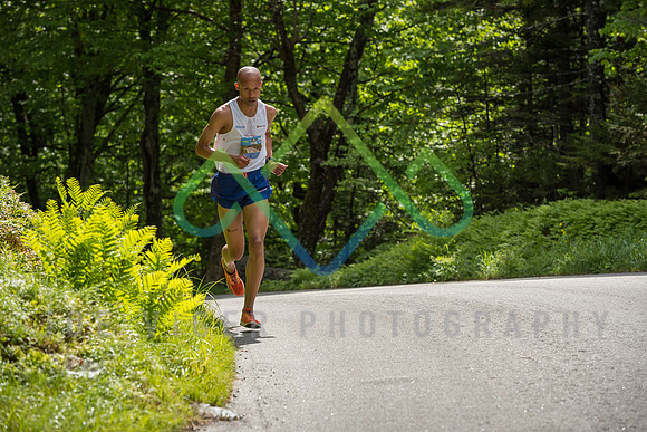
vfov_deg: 10.6
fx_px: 2337
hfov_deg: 15.8
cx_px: 324
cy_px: 216
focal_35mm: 130
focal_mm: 130
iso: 640
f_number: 5.6
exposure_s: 1/2500
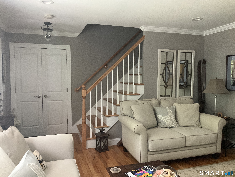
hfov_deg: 61.7
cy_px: 88
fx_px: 197
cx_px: 118
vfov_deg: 48.2
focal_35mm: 29
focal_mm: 3
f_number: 1.8
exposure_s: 1/60
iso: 200
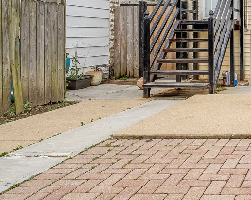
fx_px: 349
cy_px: 29
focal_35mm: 47
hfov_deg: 31.0
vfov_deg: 30.9
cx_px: 325
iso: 640
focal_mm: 16
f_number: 9
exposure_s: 1/640
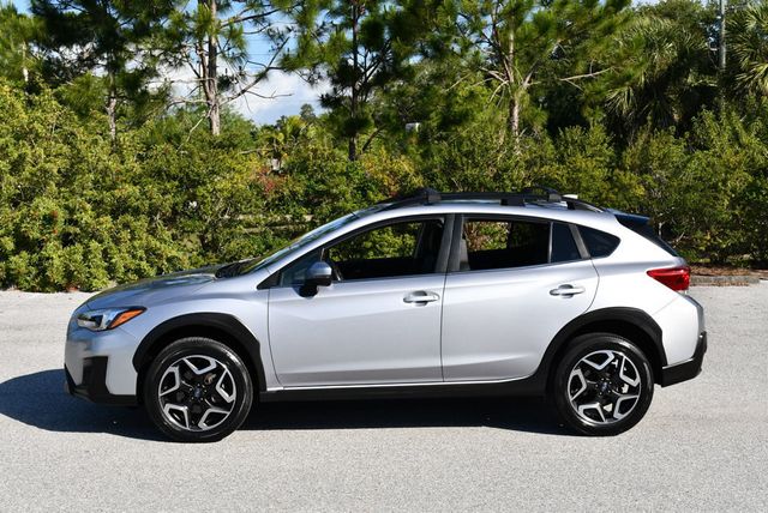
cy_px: 256
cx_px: 384
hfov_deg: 41.1
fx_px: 1025
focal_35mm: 48
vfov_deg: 28.1
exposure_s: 1/250
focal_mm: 24
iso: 100
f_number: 8
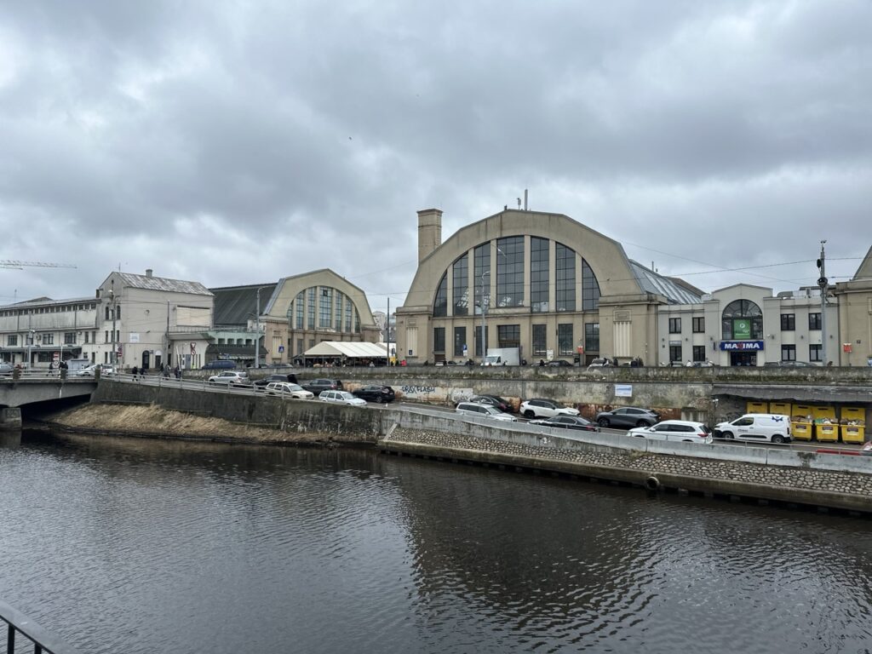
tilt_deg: +3.0
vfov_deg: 56.8
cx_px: 436
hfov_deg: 71.6
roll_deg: +1.1
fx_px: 605
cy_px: 327
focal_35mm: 24
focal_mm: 6.86
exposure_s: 1/1692
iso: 80
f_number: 1.78
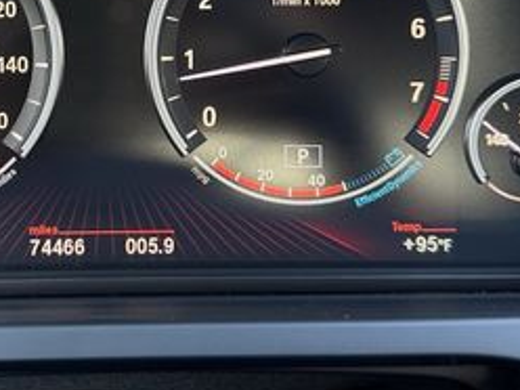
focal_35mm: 62
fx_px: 931
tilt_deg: -20.2
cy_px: 69
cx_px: 124
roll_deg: -0.8
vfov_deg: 23.3
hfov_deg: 30.6
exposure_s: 1/65
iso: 200
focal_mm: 6.76
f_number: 1.78
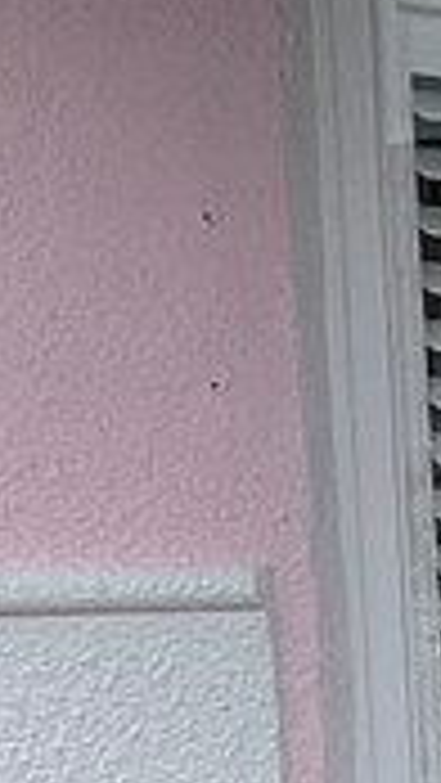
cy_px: 864
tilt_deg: -6.2
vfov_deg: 16.0
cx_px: 1890
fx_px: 2700
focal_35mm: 130
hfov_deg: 6.8
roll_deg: +0.3
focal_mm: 1.57
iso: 32
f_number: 1.8
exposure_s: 1/592
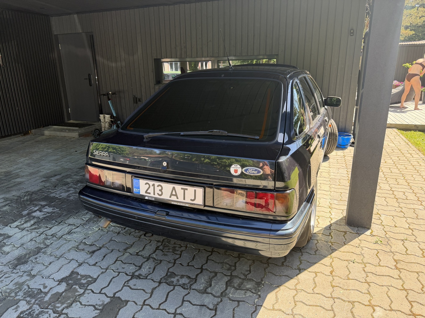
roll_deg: +2.8
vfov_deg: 56.8
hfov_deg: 71.6
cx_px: 212
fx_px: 295
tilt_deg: -16.4
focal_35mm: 24
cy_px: 159
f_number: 1.78
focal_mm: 6.76
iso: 100
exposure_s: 1/584
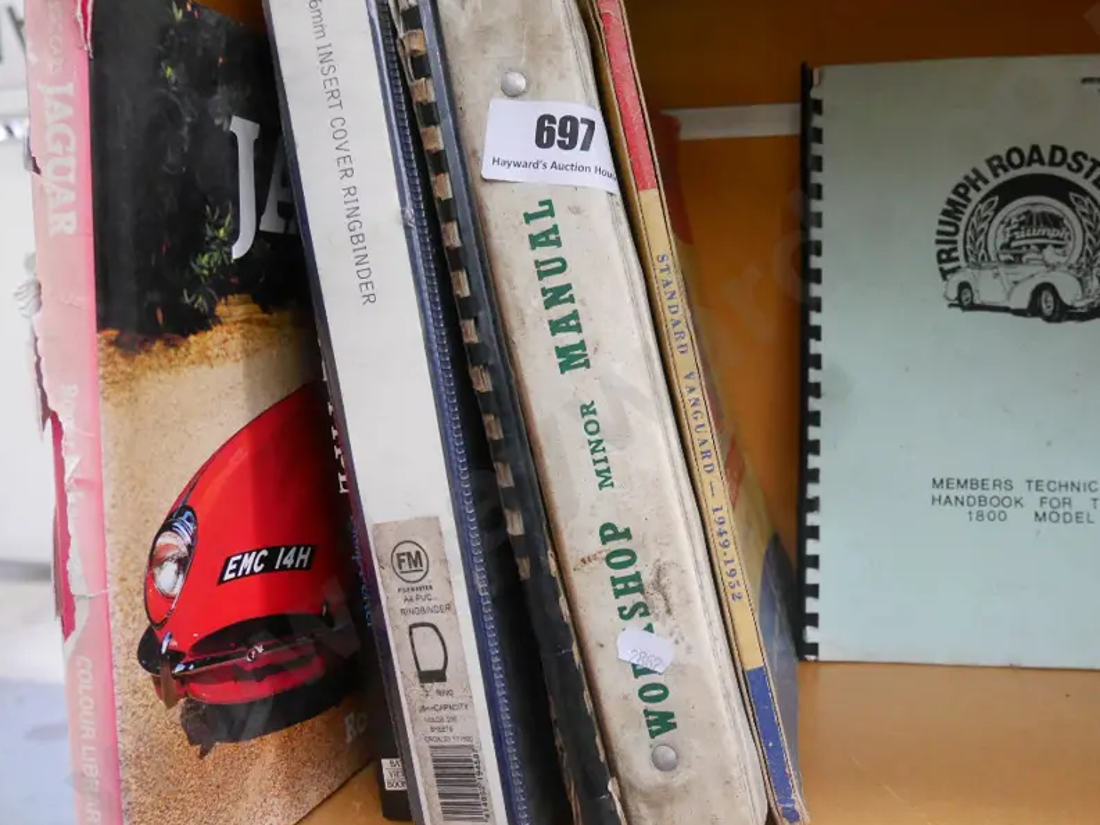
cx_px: 649
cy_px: 383
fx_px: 985
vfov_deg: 45.4
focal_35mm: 31
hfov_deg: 58.0
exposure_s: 1/30
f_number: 4
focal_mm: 12
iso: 3200
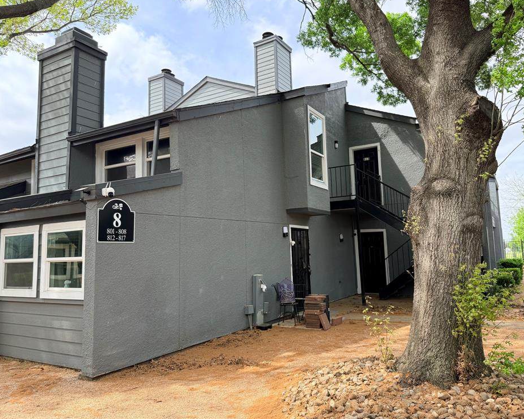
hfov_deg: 66.0
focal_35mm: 26
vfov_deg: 54.9
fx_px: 403
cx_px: 280
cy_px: 202
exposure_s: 1/1156
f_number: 1.78
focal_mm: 6.76
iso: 100
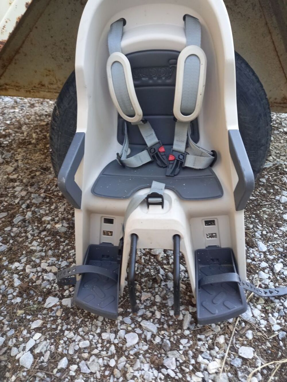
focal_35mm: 25
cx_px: 144
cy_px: 191
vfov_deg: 69.4
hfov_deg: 54.9
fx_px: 276
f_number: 2
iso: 100
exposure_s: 1/50
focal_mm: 4.6
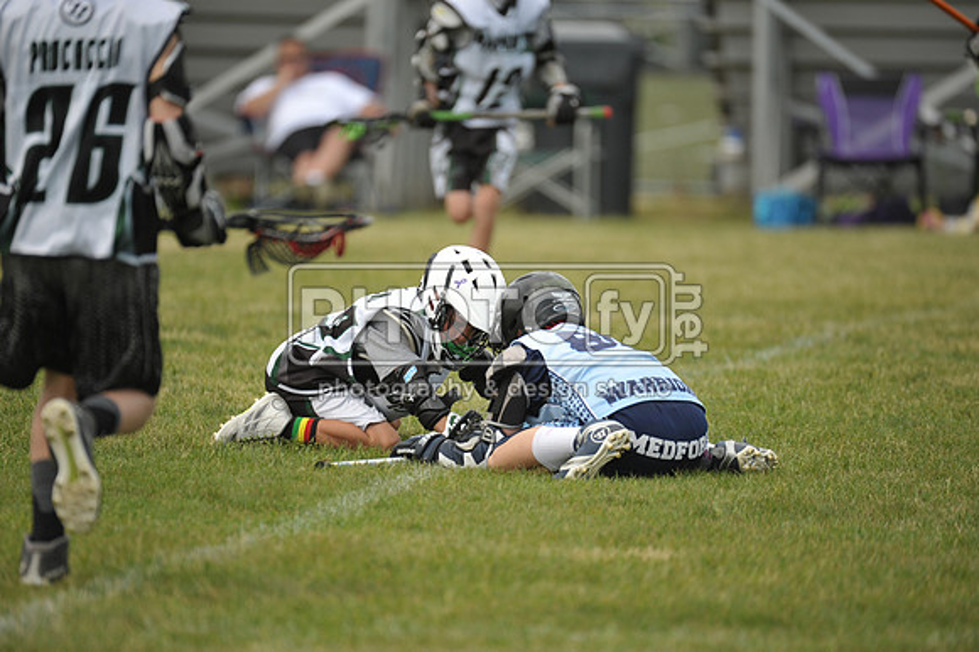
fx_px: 10871
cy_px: 326
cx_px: 490
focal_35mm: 400
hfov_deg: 5.2
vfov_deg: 3.4
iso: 800
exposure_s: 1/2500
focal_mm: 400
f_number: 4
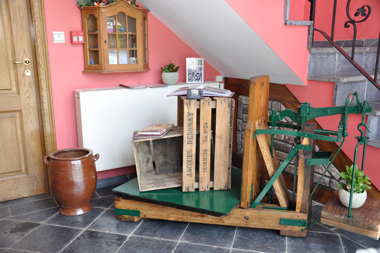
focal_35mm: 36
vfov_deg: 36.8
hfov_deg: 53.2
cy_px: 126
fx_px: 380
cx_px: 190
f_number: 5.6
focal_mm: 24
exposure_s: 1/100
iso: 400
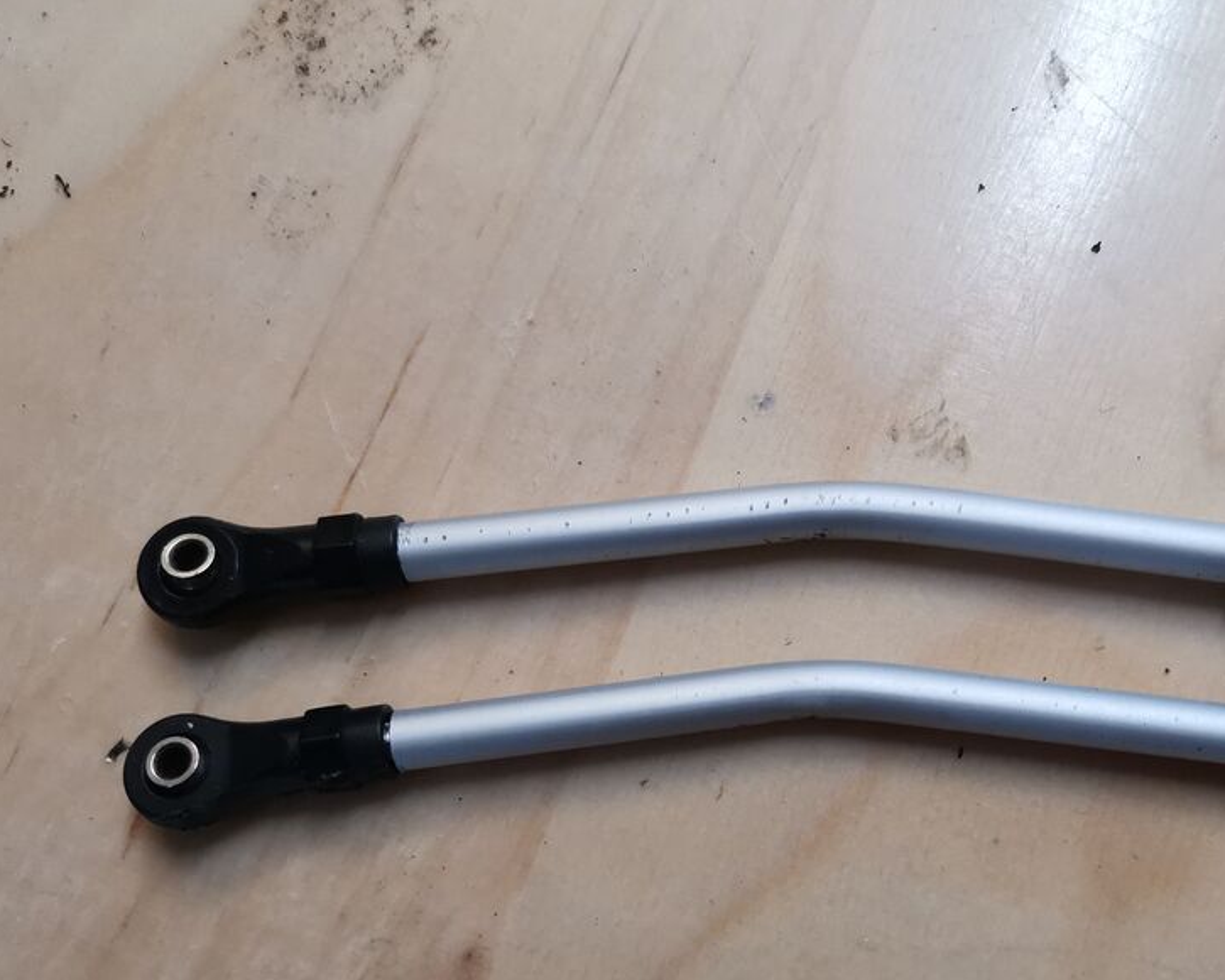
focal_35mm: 35
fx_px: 1269
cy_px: 590
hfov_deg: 50.7
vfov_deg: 42.0
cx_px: 808
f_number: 1.8
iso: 320
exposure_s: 1/100
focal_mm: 4.75
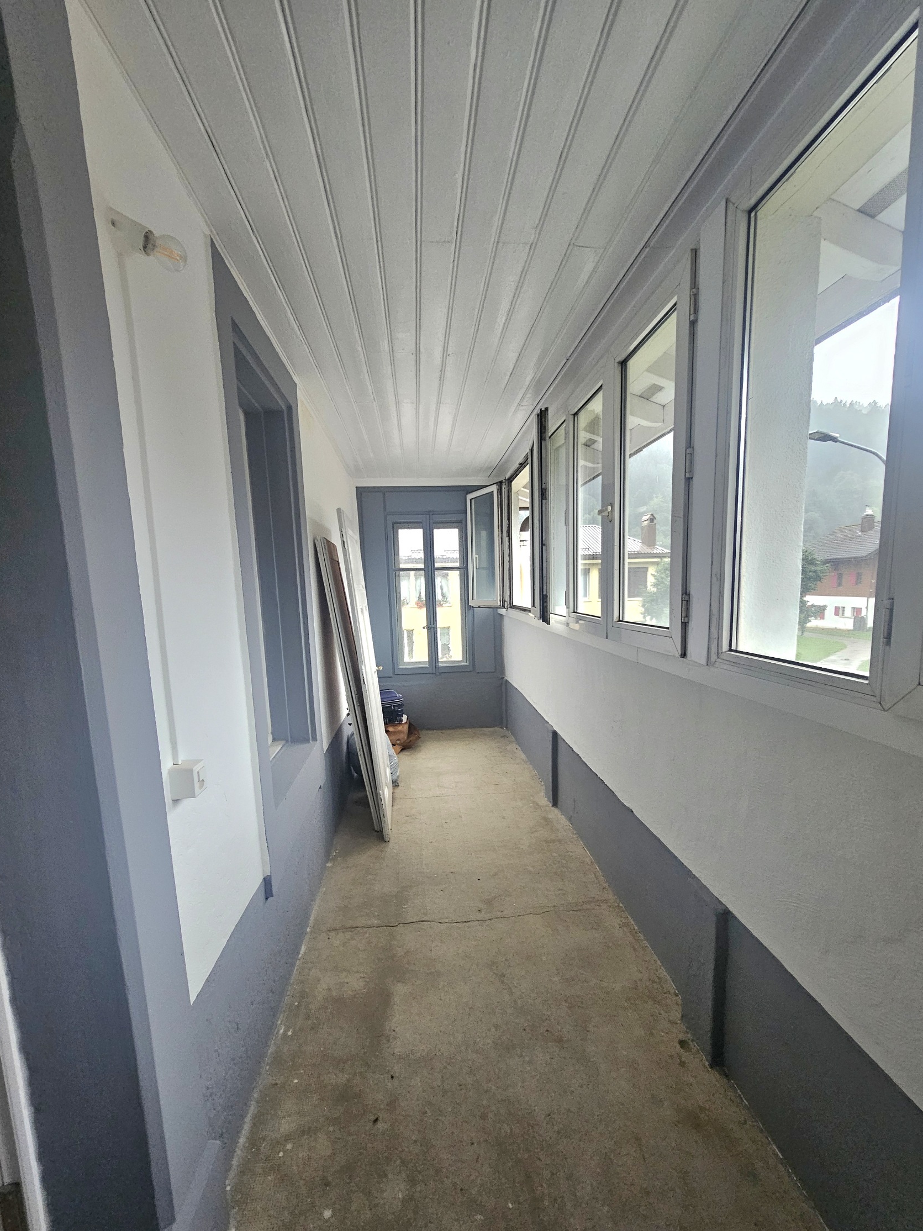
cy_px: 662
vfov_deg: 101.9
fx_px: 498
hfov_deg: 85.6
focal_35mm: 14
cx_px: 484
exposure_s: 1/50.3
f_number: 2.2
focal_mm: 2.2
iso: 250
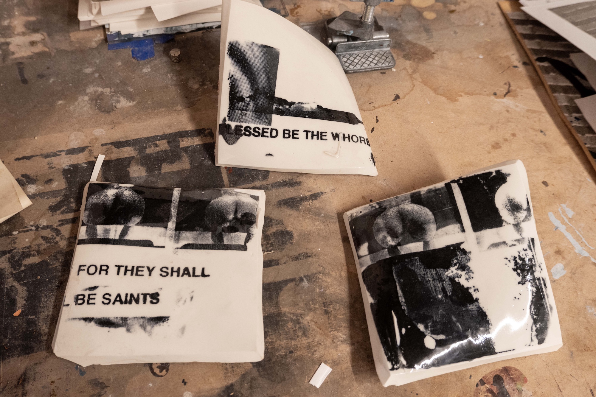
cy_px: 198
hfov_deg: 63.7
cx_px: 298
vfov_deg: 45.0
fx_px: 480
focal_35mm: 29
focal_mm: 19.7
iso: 1600
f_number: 4
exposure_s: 1/30
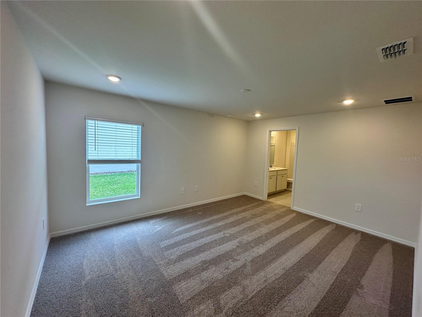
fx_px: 171
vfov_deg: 85.7
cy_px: 158
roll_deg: -2.3
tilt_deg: -4.1
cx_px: 211
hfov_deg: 102.1
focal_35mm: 14
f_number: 2.2
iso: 100
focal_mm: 2.22
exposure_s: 1/120
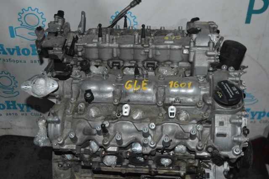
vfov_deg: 28.9
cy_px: 90
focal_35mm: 46
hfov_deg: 42.4
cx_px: 134
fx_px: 347
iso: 3200
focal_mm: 31
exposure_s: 1/60
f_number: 4.2
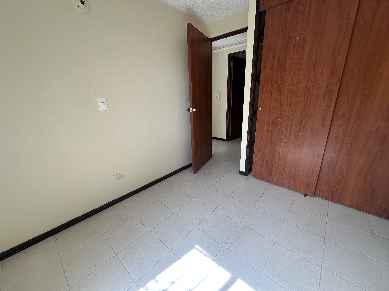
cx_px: 194
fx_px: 157
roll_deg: +1.4
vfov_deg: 85.7
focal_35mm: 14
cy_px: 146
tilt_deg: -16.9
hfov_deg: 102.1
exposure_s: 1/99
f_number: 2.2
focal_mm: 2.22
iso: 40
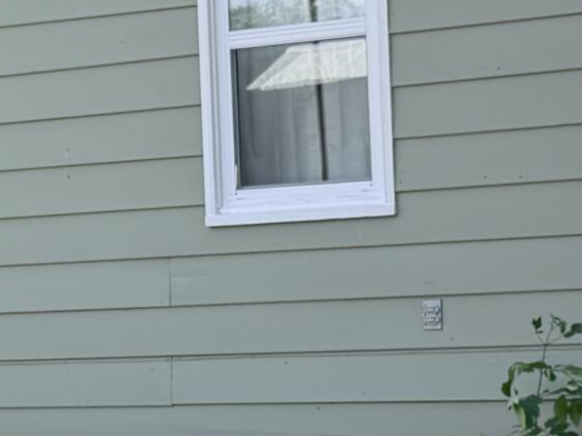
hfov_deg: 15.3
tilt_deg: +2.0
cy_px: 254
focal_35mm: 127
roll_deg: +2.6
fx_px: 2135
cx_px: 32
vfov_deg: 11.7
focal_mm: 6.76
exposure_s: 1/1653
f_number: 1.78
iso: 80
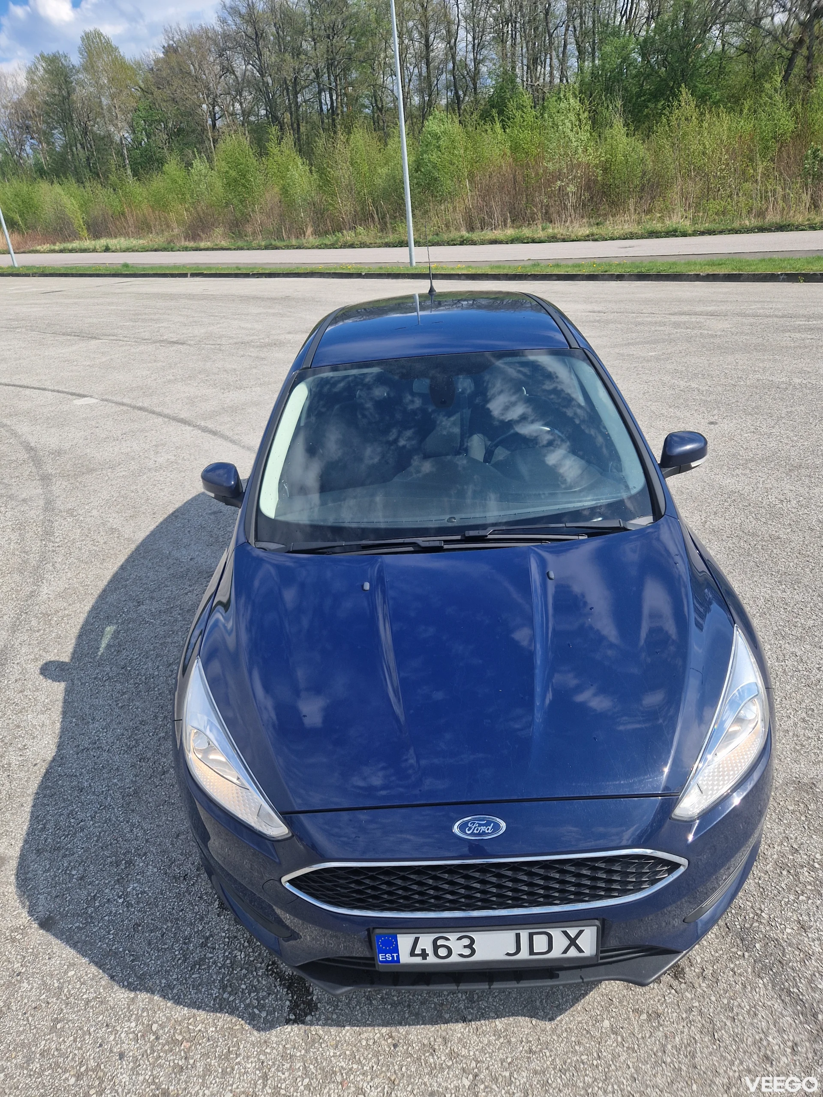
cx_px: 412
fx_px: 729
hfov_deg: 58.9
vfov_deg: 73.9
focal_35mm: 23
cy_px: 548
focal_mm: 5.4
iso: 50
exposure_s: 1/1148
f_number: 1.8
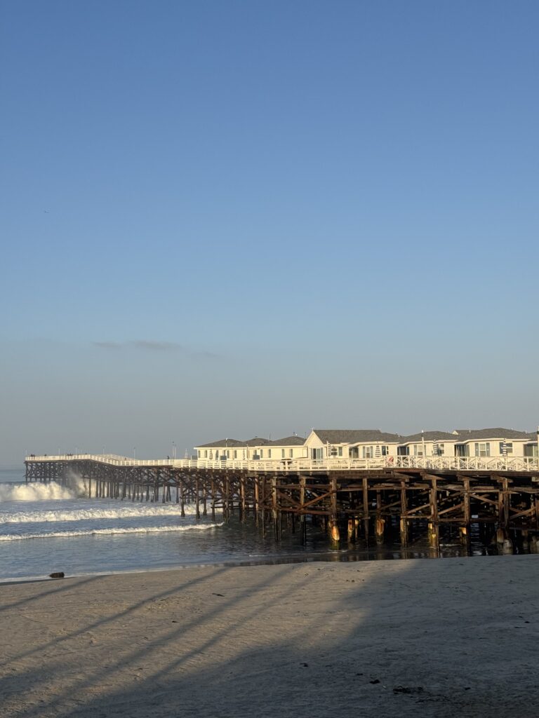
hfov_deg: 30.3
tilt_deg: +6.6
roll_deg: +0.9
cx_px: 270
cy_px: 359
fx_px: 997
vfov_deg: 39.7
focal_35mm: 48
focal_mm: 6.76
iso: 64
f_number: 1.78
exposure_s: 1/4608
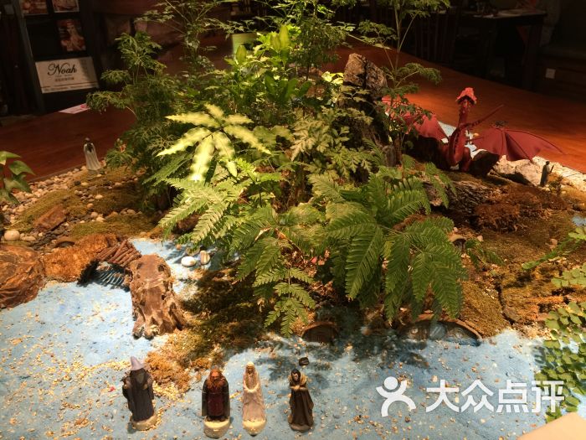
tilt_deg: -26.8
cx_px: 293
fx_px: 491
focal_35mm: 29
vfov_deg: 48.2
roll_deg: +0.3
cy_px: 220
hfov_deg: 61.7
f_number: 2.2
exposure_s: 1/17
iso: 40
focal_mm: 4.15
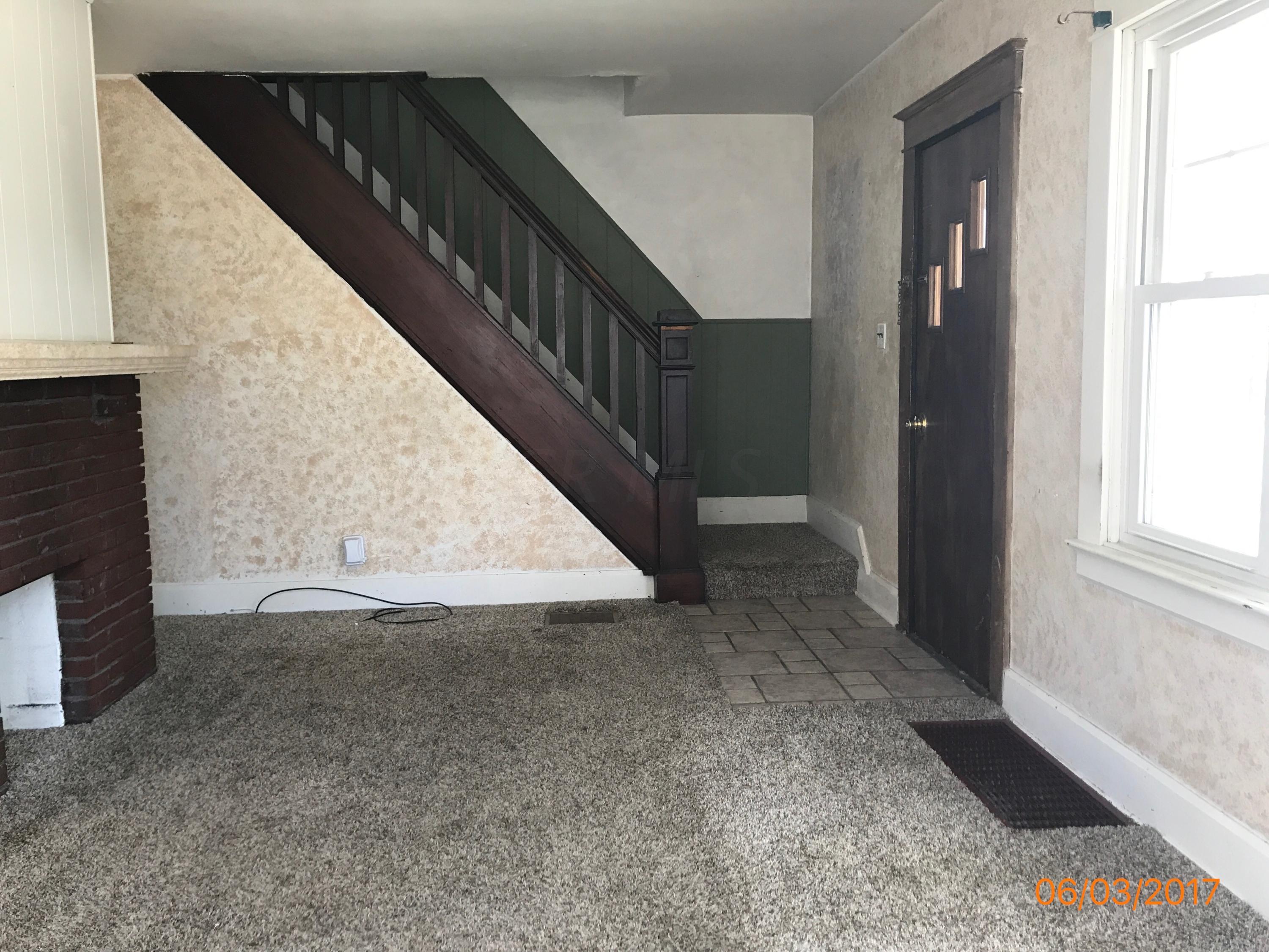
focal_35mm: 28
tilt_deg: -7.7
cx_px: 634
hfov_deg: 63.4
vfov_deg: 49.7
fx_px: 1026
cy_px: 476
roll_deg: +1.3
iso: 25
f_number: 1.8
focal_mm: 3.99
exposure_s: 1/30
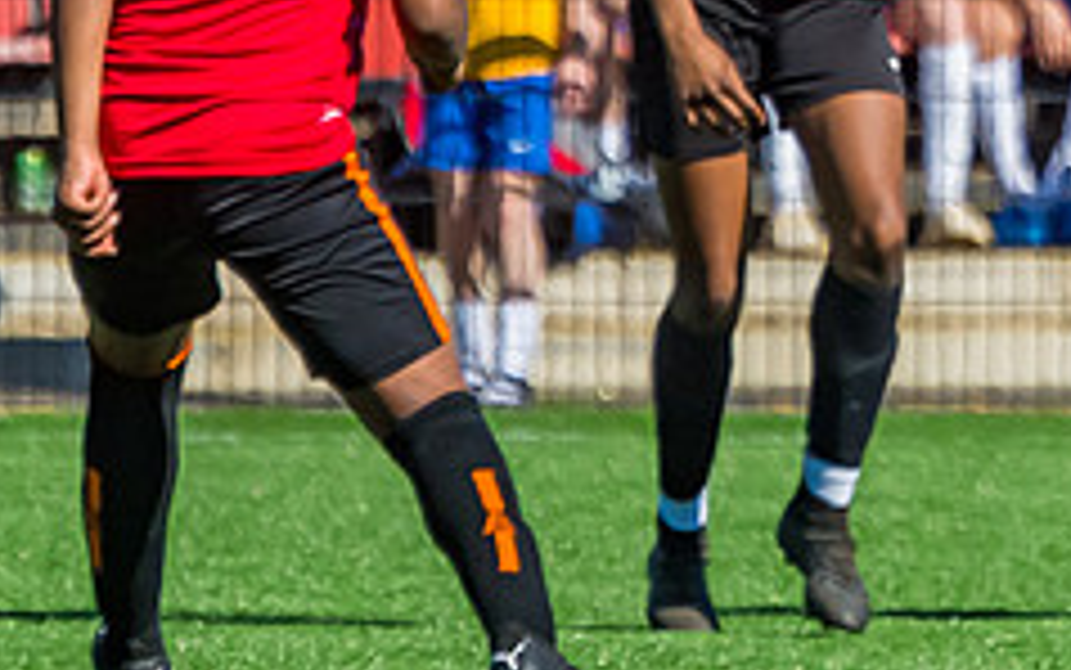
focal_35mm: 1163
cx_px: 1624
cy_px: 460
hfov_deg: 1.8
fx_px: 33962
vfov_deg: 1.1
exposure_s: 1/6400
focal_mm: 220
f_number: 4
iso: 400
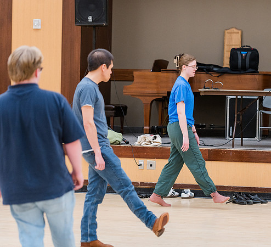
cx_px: 185
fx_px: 1108
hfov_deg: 13.9
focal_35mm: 131
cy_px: 123
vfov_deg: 12.7
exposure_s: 1/320
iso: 1600
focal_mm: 105
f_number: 2.8
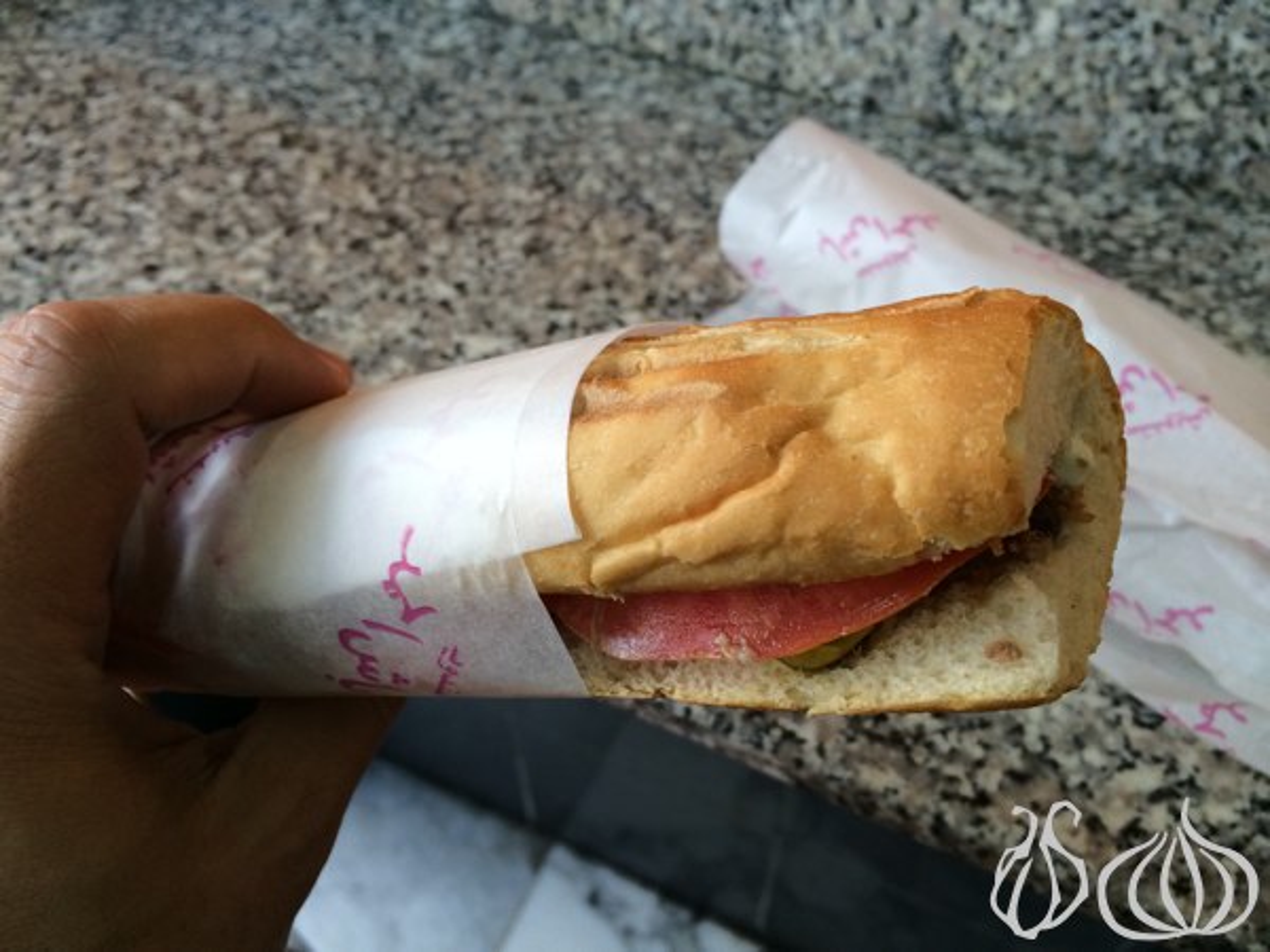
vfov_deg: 46.8
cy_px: 476
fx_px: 1101
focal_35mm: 30
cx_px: 635
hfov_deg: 60.0
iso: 64
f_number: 2.2
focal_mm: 4.12
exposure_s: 1/120
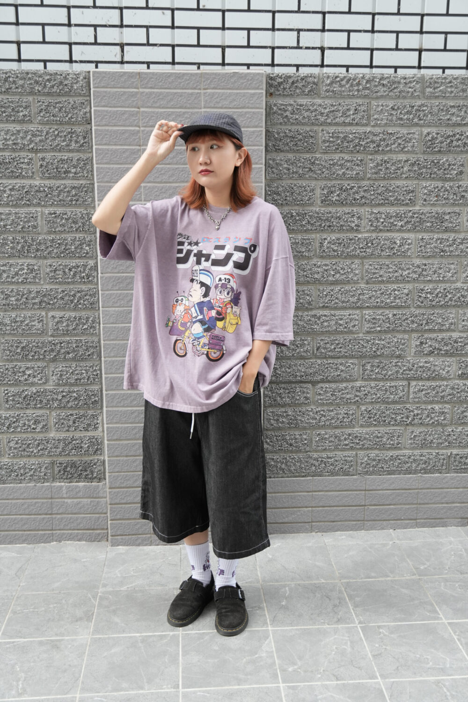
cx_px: 234
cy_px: 351
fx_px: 790
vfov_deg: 47.9
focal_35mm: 40
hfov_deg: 33.0
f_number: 4.5
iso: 400
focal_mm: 27
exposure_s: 1/250
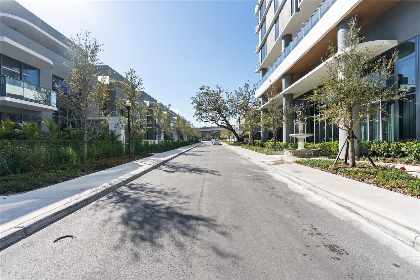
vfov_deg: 73.8
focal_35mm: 16
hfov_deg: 96.7
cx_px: 210
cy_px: 140
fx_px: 187
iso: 400
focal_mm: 16
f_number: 8
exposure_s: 1/250
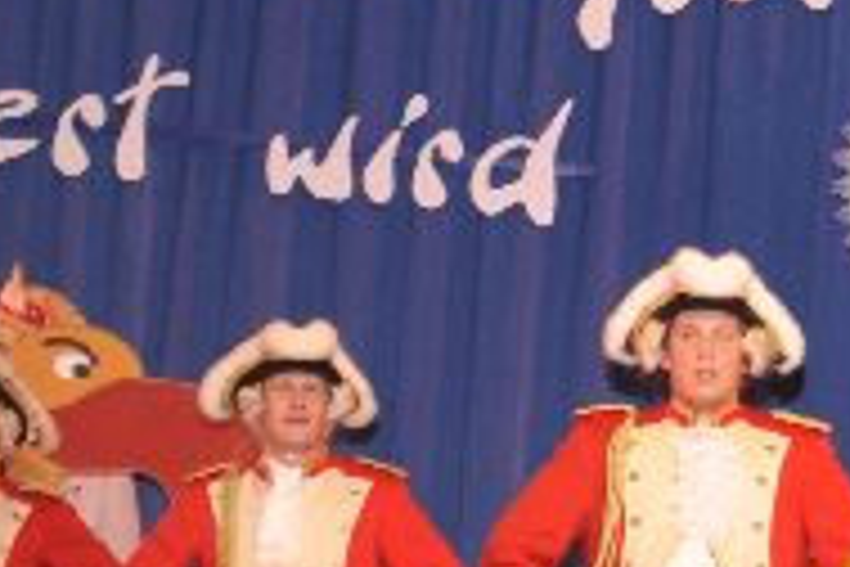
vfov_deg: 10.1
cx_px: 1525
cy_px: 709
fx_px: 3143
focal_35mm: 133
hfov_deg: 13.8
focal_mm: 21
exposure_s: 1/60
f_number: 5
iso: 400
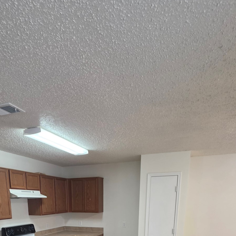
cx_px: 93
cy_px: 251
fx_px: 201
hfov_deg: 60.4
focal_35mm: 26
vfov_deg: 47.1
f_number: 1.9
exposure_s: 1/60
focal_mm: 2.2
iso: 200
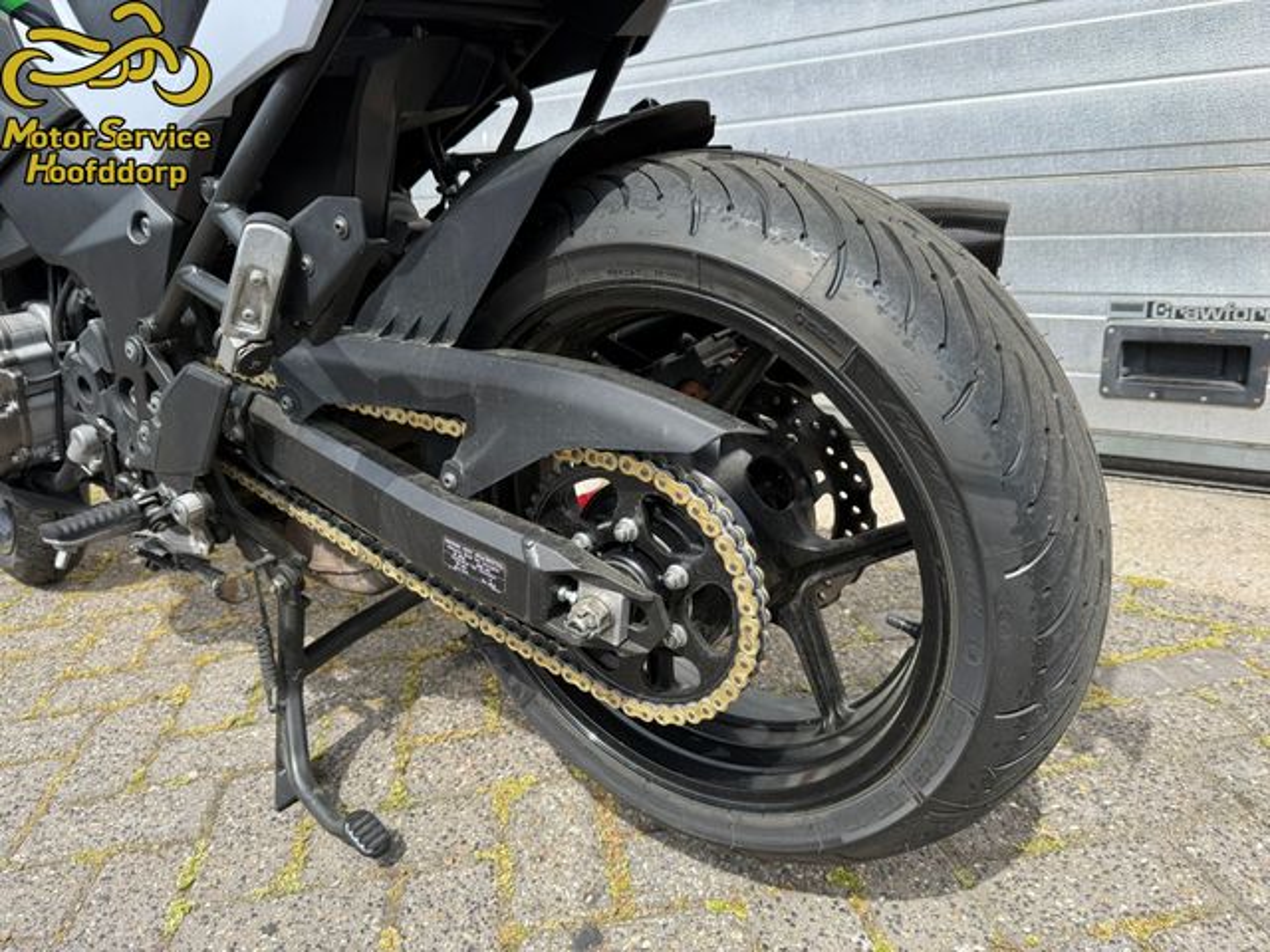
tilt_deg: -17.6
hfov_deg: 71.6
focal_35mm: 24
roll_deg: +3.1
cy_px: 476
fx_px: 881
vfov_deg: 56.8
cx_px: 635
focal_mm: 6.76
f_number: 1.78
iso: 80
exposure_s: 1/1855
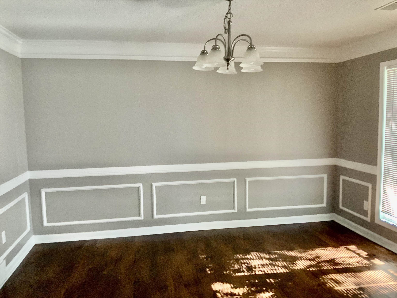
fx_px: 333
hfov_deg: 61.7
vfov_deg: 48.2
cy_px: 149
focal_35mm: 29
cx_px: 198
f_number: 1.8
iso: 200
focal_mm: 3
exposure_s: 1/60
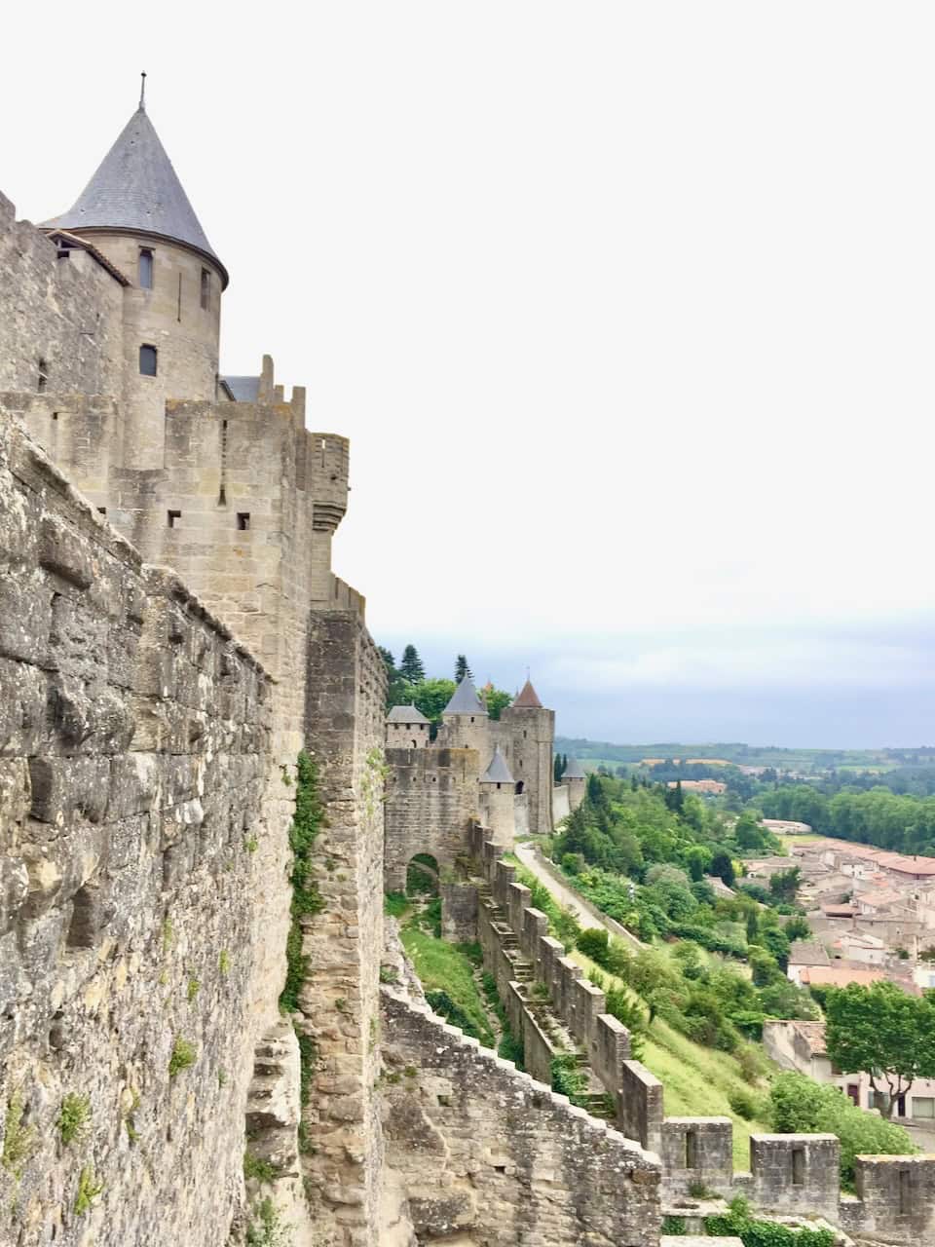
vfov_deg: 61.7
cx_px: 468
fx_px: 1044
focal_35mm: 29
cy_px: 624
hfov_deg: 48.2
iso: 32
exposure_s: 1/618
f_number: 2.2
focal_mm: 4.2
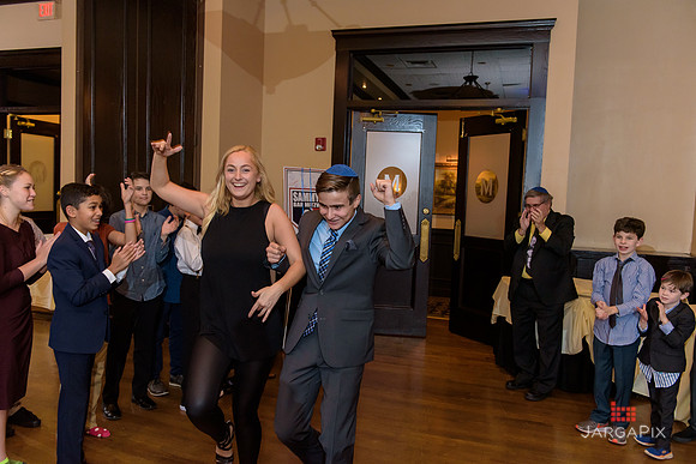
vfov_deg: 45.0
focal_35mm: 29
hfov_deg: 63.6
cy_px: 232
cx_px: 348
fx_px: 561
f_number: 3.2
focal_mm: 29
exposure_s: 1/125
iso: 1600
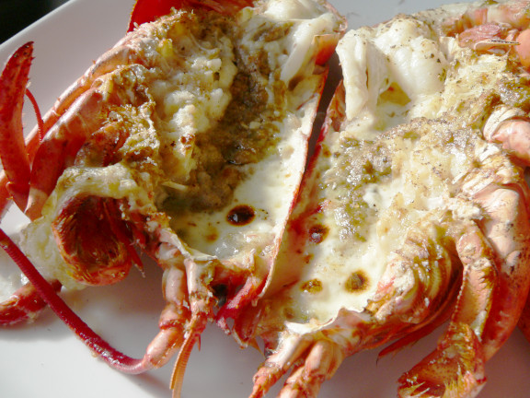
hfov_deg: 51.4
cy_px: 199
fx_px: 551
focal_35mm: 36
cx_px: 265
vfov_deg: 39.7
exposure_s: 1/125
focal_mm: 6
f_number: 4
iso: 80
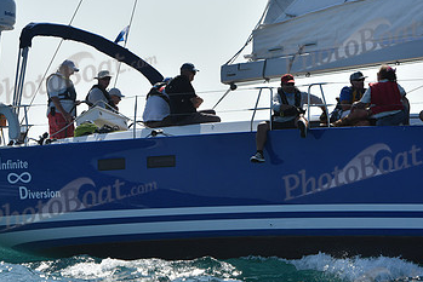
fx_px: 2539
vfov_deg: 6.4
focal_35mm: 216
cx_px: 221
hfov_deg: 9.5
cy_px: 123
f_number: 7.1
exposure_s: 1/1600
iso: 250
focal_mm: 130
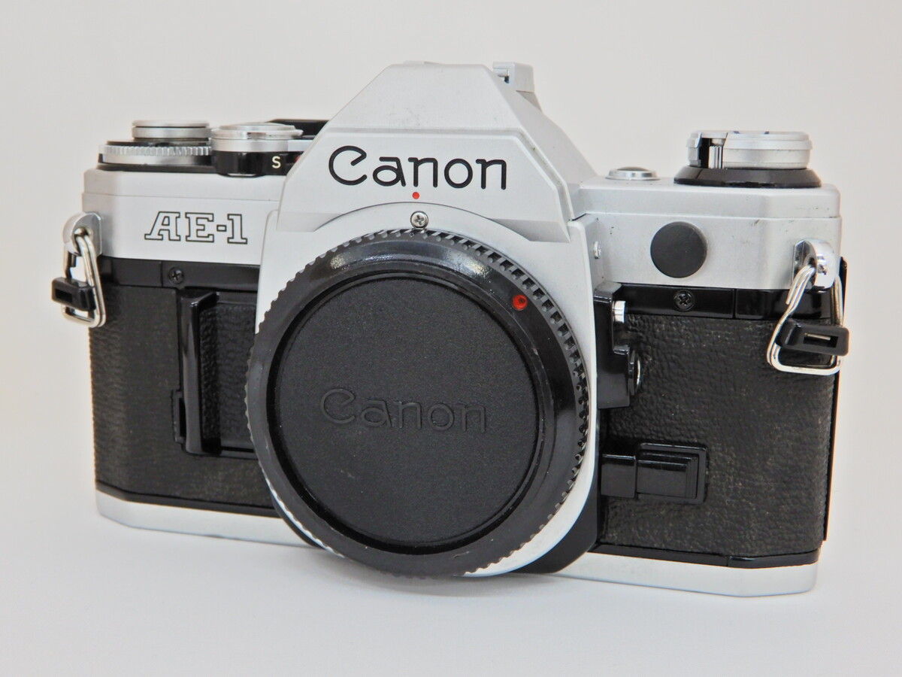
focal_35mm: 45
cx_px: 451
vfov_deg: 32.2
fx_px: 1173
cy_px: 338
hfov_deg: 42.1
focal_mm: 8
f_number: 4
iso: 180
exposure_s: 1/30
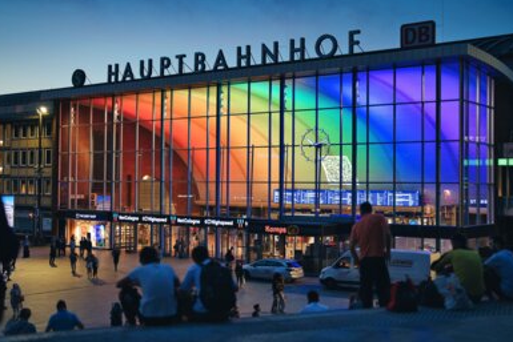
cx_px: 252
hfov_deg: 38.2
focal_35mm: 52
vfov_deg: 26.0
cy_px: 168
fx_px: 741
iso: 100
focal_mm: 50
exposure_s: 1/80
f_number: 1.2
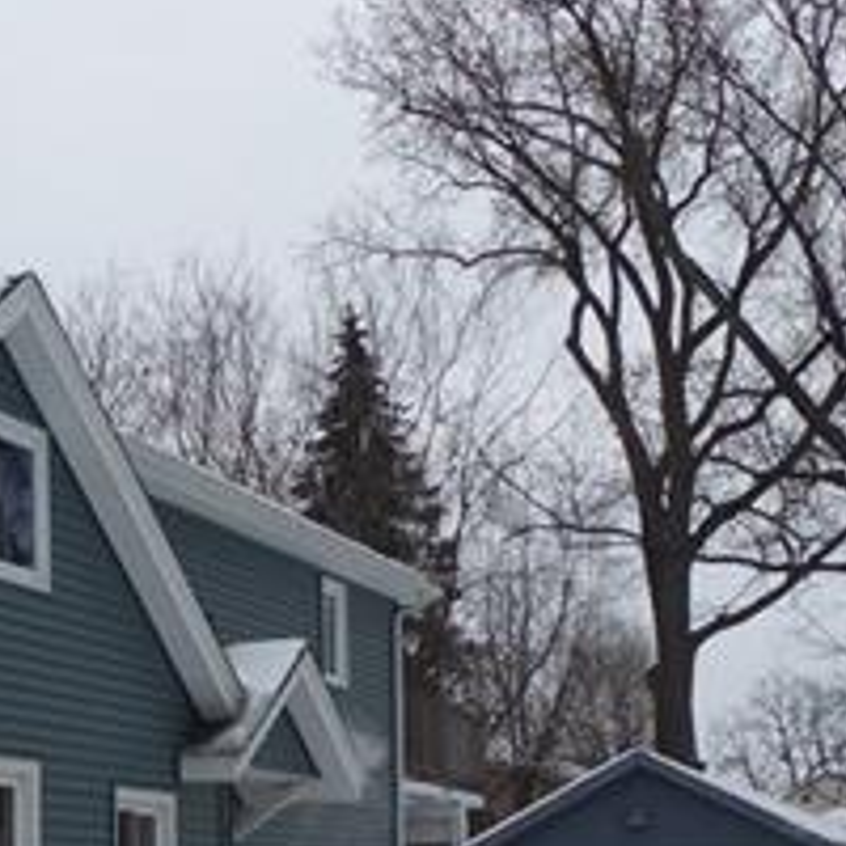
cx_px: -152
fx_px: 1880
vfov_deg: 24.3
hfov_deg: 23.3
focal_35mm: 68
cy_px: 833
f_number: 3.3
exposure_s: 1/400
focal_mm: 4.3
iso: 80
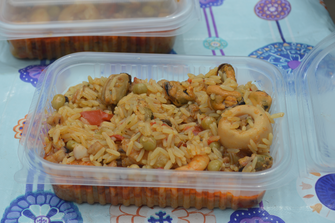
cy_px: 112
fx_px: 767
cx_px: 168
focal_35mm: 82
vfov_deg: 16.5
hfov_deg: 24.6
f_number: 7.1
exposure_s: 1/200
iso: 100
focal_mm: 55
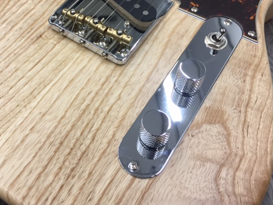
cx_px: 98
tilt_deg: -56.5
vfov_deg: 36.6
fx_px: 308
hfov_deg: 47.3
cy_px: 76
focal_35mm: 39
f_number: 2.2
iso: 32
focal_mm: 4.15
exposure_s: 1/30
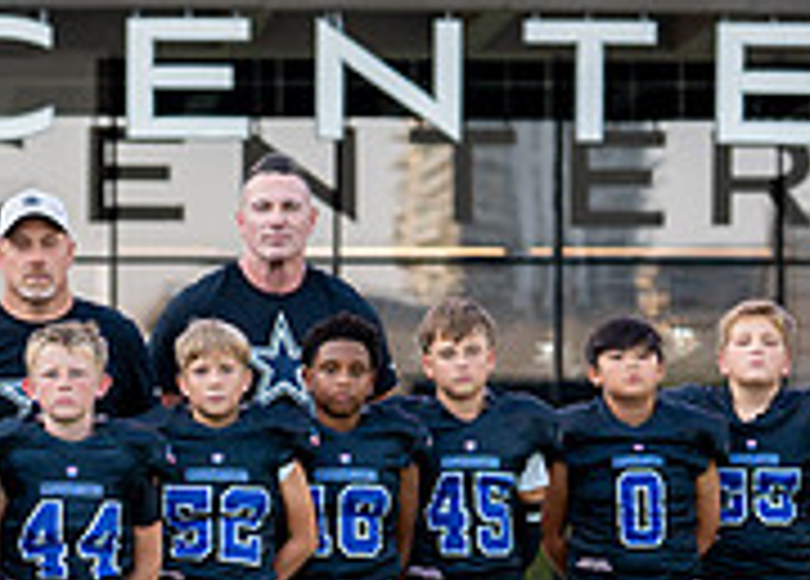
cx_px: 38
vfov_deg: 6.6
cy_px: 654
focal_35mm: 216
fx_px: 4975
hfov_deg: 9.3
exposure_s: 1/800
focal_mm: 50
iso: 200
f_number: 2
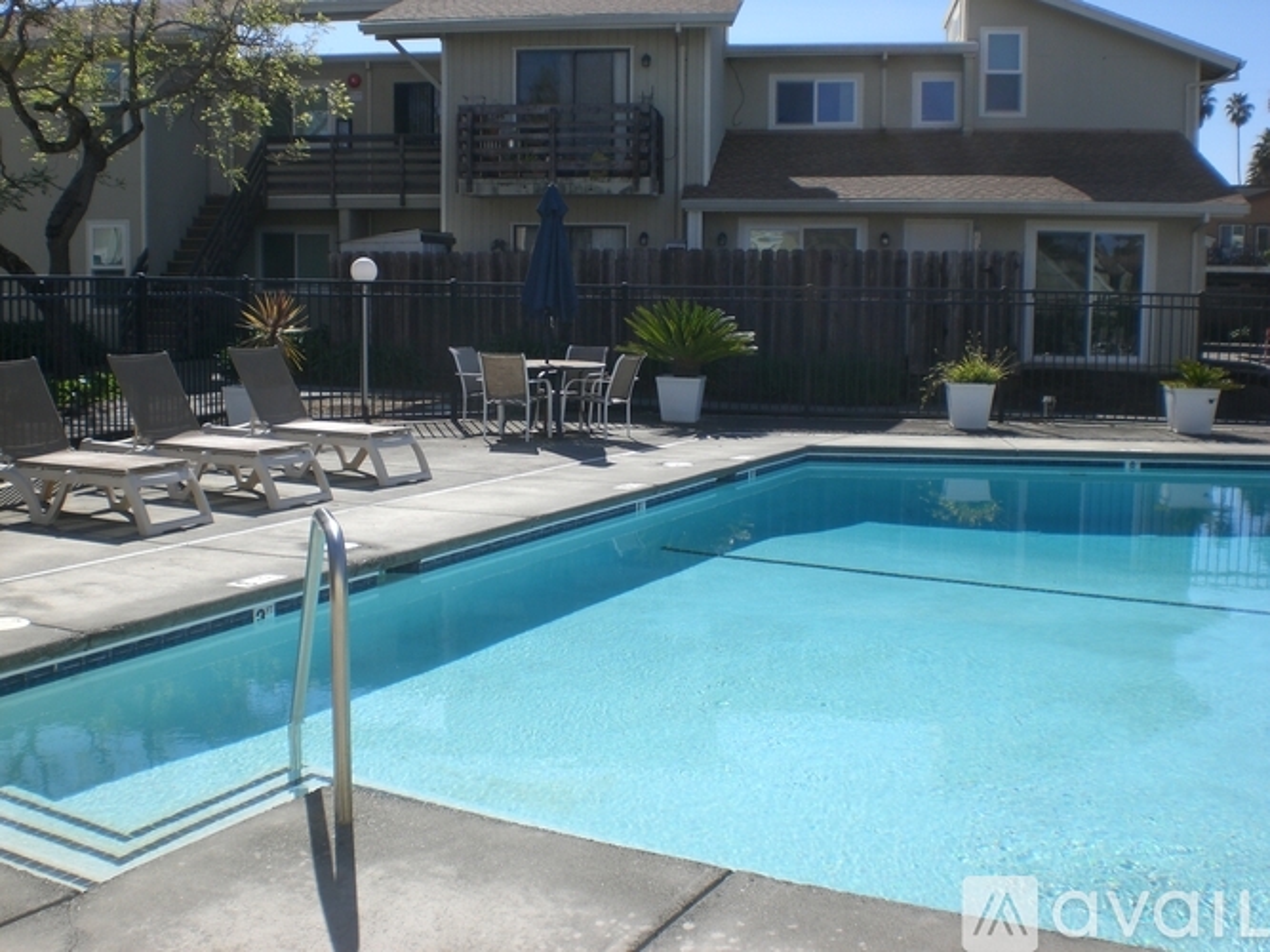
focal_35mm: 38
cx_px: 635
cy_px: 476
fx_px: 1394
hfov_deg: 49.0
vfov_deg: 37.7
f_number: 4.4
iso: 50
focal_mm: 6.3
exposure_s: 1/500
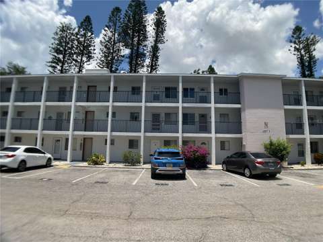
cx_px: 162
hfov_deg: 61.7
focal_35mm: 29
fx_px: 271
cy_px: 121
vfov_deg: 48.2
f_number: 1.8
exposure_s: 1/2959
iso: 16
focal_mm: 3
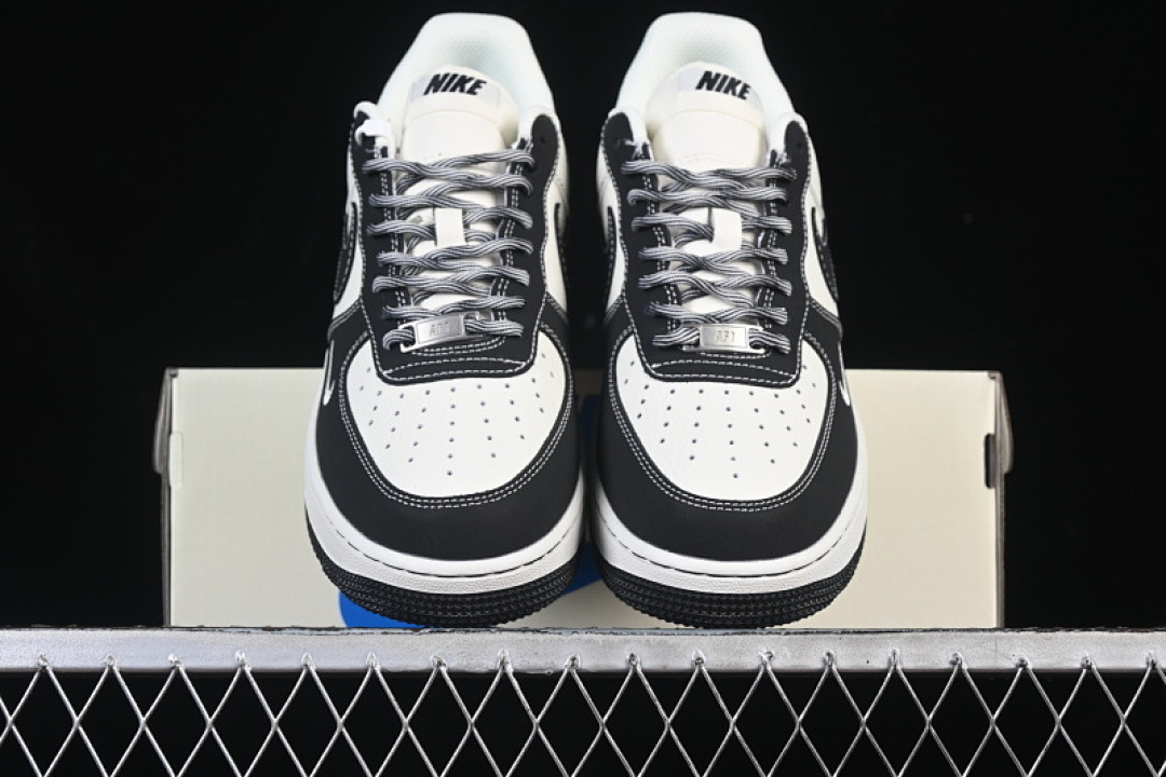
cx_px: 583
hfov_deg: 27.0
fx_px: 2429
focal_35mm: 75
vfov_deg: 18.2
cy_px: 388
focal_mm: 50
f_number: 7.1
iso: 160
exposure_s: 1/80
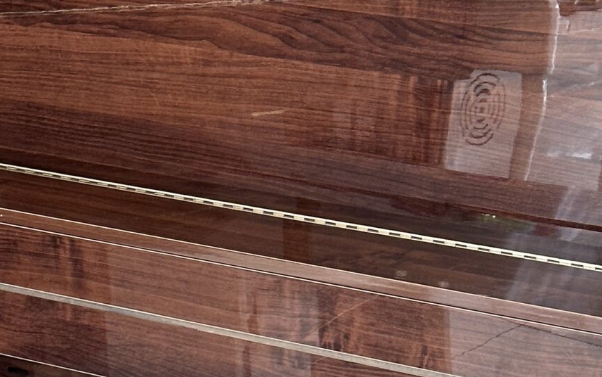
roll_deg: +1.8
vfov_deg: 8.6
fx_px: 2494
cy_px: 244
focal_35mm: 152
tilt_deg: -17.6
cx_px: 368
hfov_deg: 13.8
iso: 80
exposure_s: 1/50
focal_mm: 6.86
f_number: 1.78
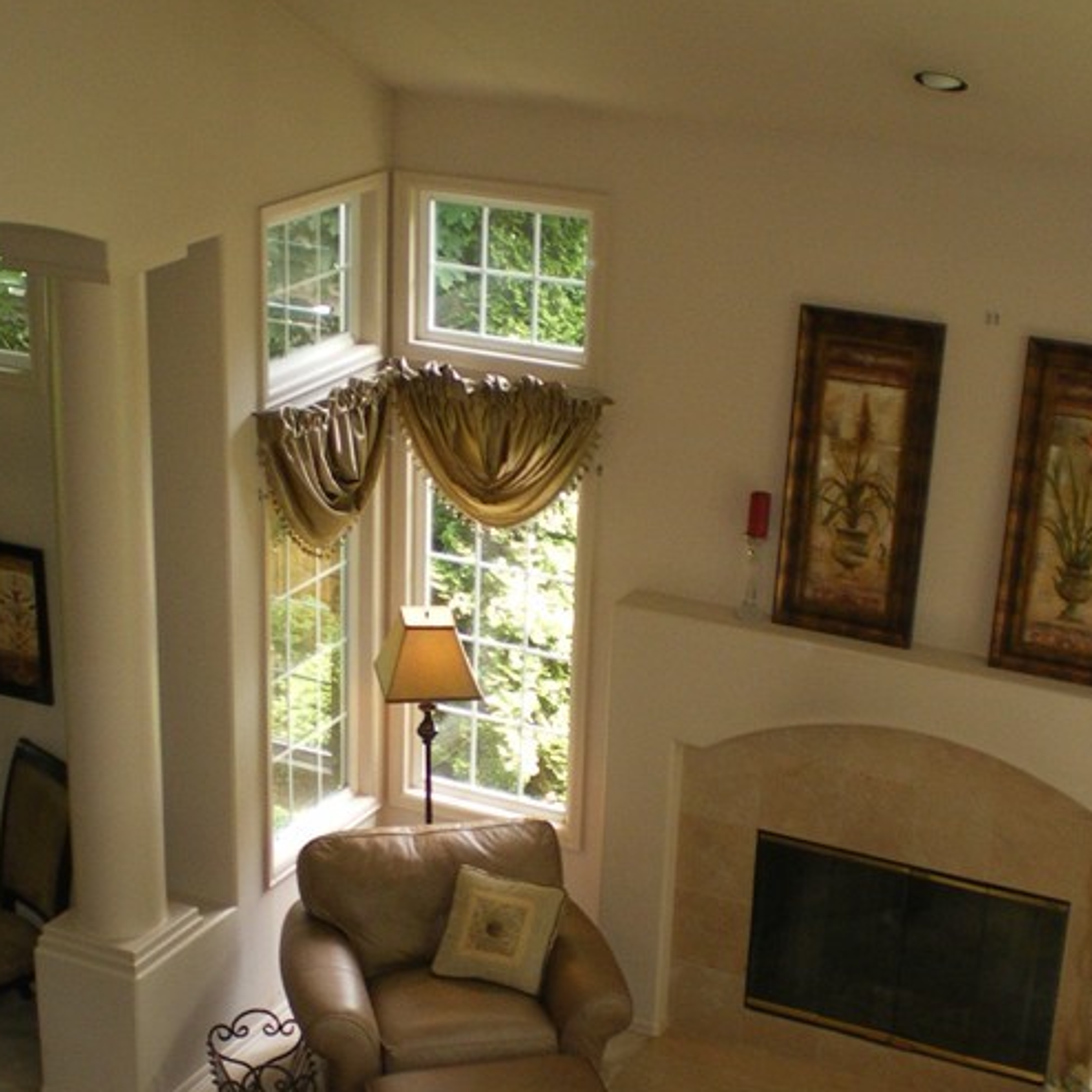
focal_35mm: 66
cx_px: 506
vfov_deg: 25.8
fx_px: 2356
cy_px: 791
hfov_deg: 26.1
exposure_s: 1/50
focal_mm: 6.3
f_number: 3.1
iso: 125
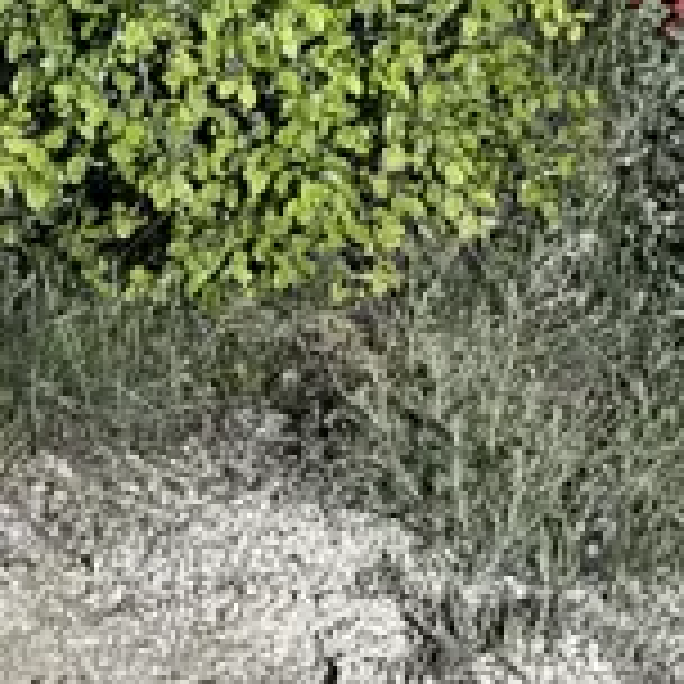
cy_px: -364
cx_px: 518
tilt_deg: -31.6
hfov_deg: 13.4
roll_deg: +2.9
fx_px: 2906
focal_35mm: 130
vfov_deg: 12.7
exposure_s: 1/13
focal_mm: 6.76
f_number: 1.78
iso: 1250
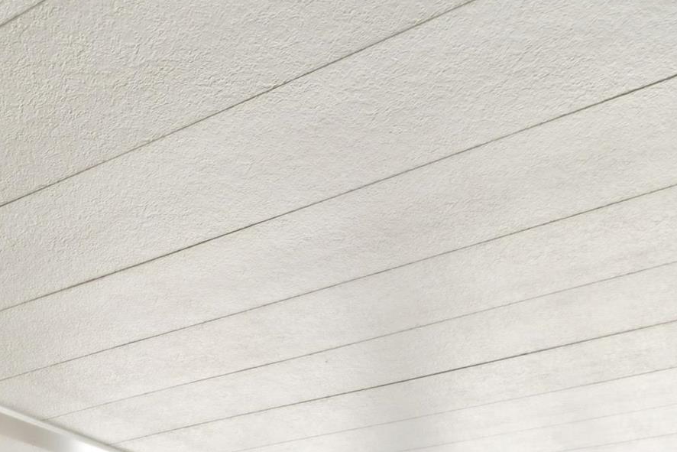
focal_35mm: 55
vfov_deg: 20.2
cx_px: 73
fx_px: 1030
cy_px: 728
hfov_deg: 34.4
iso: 400
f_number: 13
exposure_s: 1/20
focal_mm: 15.8
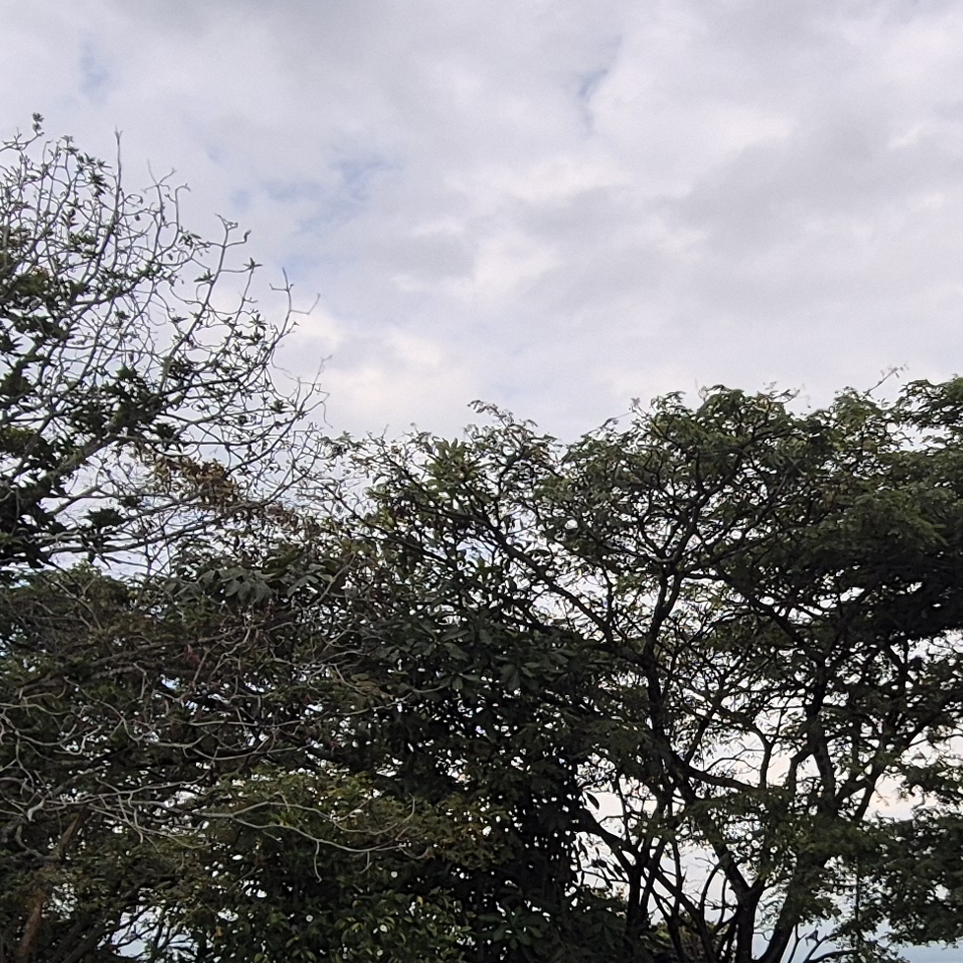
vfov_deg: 35.3
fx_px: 1479
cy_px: 716
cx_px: 829
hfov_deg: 34.4
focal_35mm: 47
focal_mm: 2.2
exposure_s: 1/1792
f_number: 2.2
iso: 50
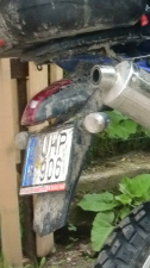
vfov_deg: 18.2
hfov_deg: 9.8
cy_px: 125
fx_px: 837
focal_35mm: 118
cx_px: 248
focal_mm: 6.66
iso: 400
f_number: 3.9
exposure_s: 1/60
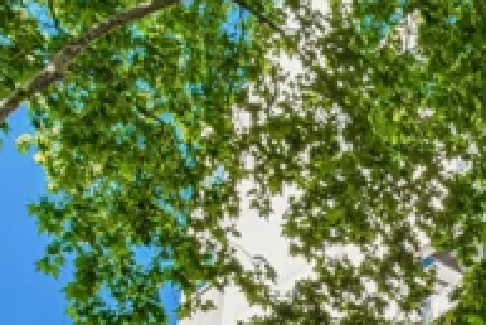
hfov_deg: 22.1
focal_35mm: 77
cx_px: 713
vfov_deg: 15.6
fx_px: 1040
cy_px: 557
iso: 400
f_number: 11
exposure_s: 1/100
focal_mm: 14
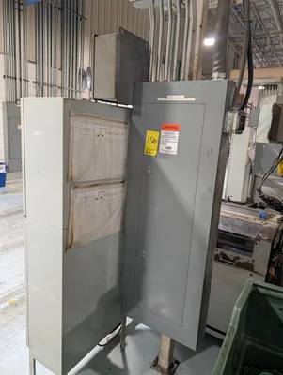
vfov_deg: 71.5
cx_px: 142
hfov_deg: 56.9
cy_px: 188
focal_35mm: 24
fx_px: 261
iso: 1007
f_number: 1.68
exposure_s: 1/286
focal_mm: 6.9
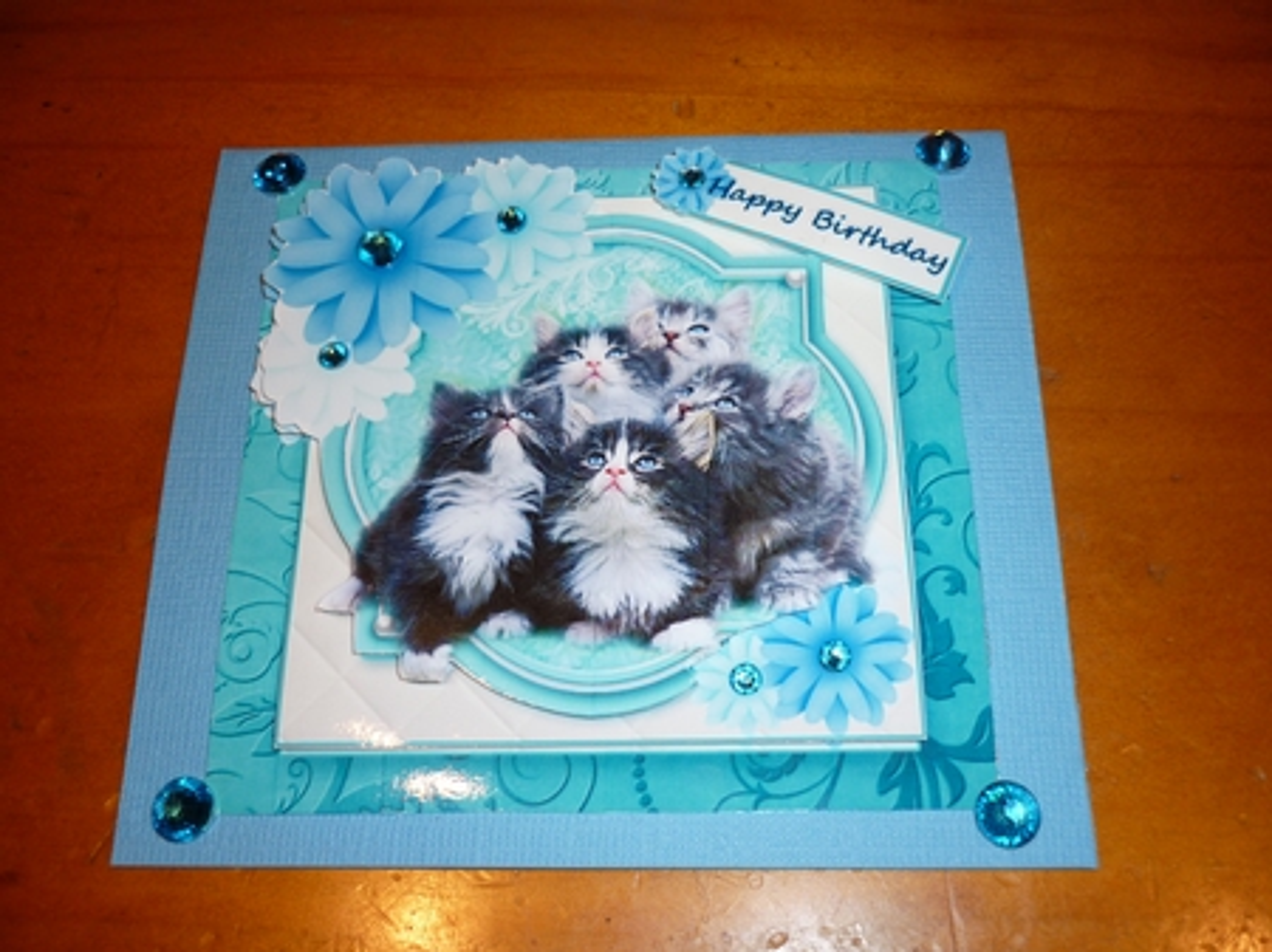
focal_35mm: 33
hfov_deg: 55.4
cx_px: 636
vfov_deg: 42.9
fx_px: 1212
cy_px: 476
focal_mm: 5.5
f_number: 2.8
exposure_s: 1/30
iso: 100
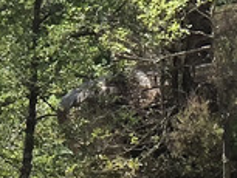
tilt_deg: -5.9
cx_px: 301
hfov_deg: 4.8
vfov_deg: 3.6
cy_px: 347
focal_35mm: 407
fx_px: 2789
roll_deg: +0.3
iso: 16
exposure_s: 1/408
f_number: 2.4
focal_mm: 6
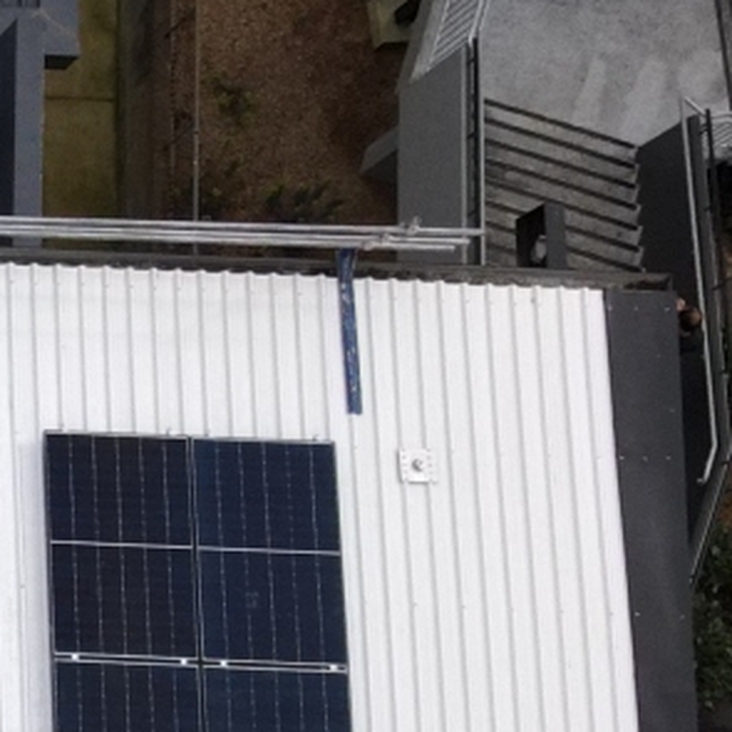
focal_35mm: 115
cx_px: -945
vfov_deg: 14.7
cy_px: 846
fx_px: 2751
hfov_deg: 12.4
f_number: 2.8
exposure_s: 1/10
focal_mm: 4.5
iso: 390
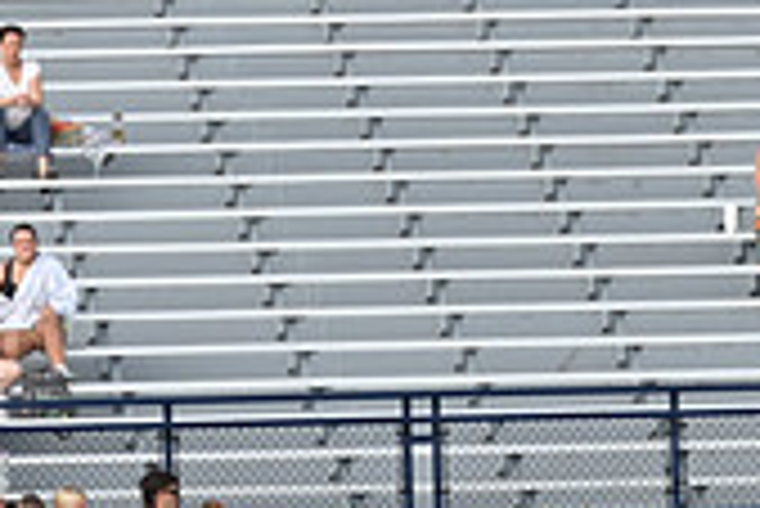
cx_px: 405
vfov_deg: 2.1
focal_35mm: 640
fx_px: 13522
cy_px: 825
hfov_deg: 3.2
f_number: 5.6
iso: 200
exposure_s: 1/800
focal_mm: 125
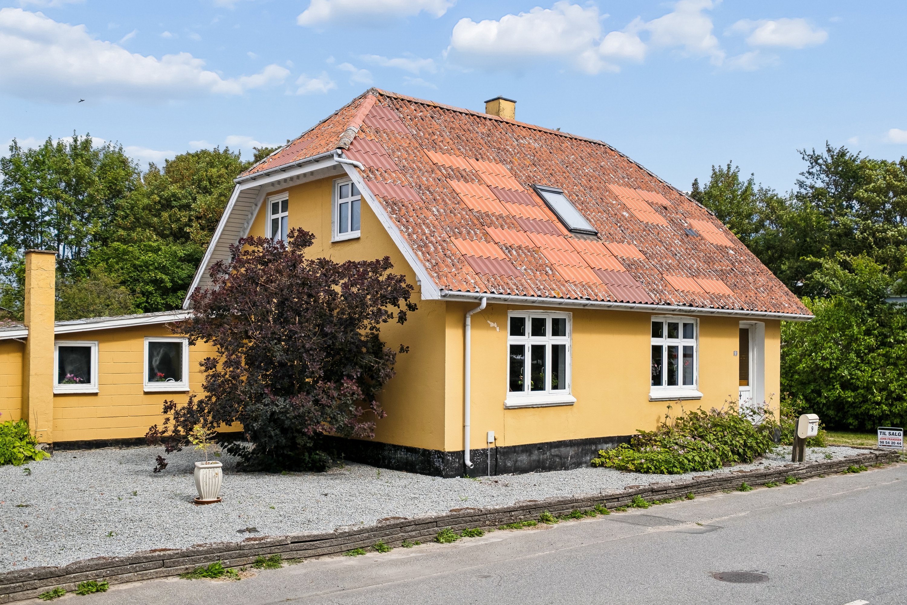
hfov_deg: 53.1
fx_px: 907
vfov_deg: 36.9
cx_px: 454
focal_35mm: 36
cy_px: 302
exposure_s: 1/1250
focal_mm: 24
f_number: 5
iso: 160
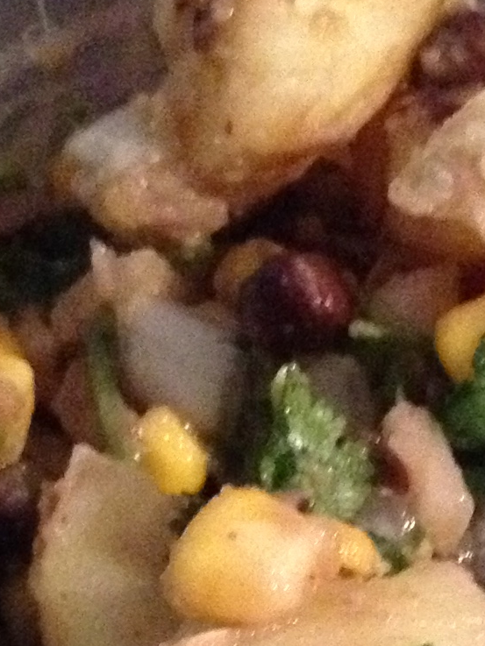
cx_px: 606
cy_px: 1075
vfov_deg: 12.0
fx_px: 2895
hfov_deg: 9.4
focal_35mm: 155
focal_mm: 4.28
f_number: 2.4
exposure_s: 1/15
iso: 800
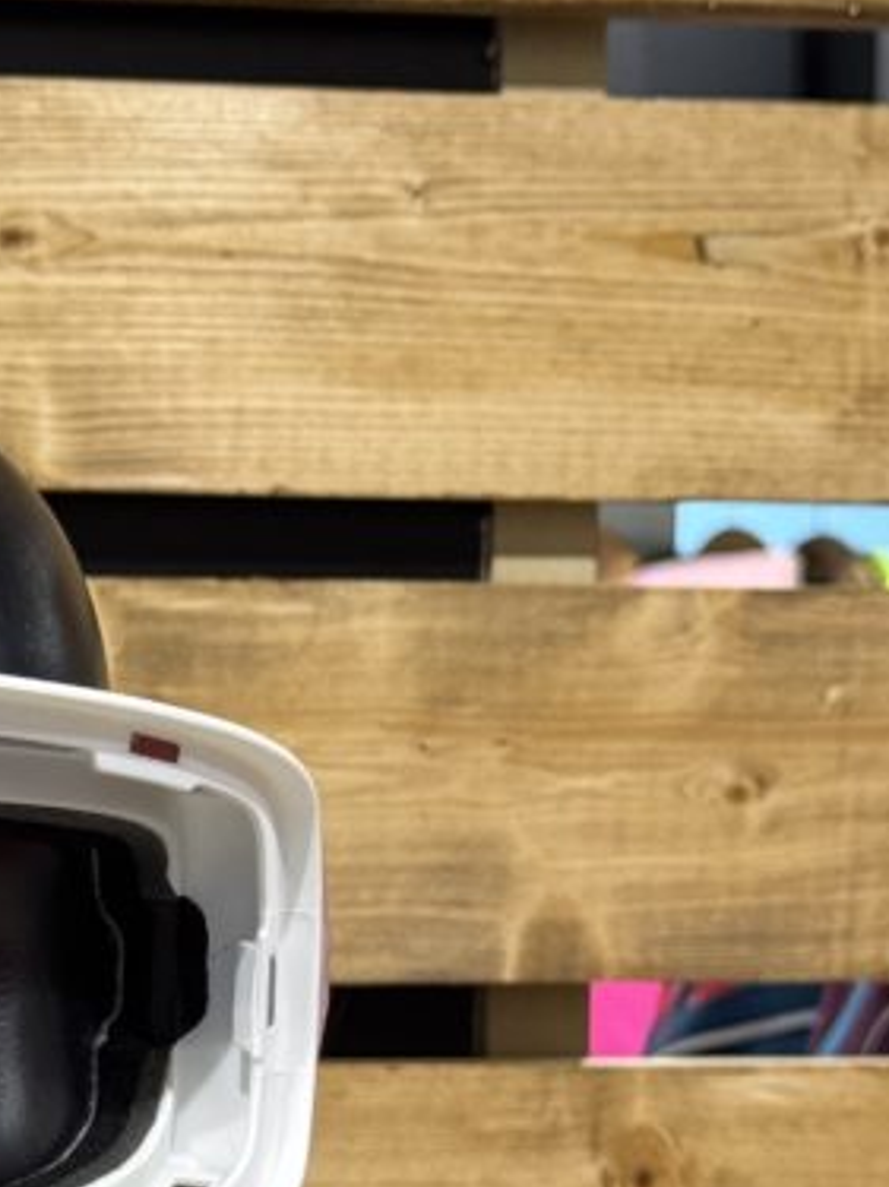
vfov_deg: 14.9
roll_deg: -0.4
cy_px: 1000
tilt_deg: -3.8
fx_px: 4488
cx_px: -253
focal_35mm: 131
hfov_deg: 11.0
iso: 250
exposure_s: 1/50
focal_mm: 6.76
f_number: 1.78
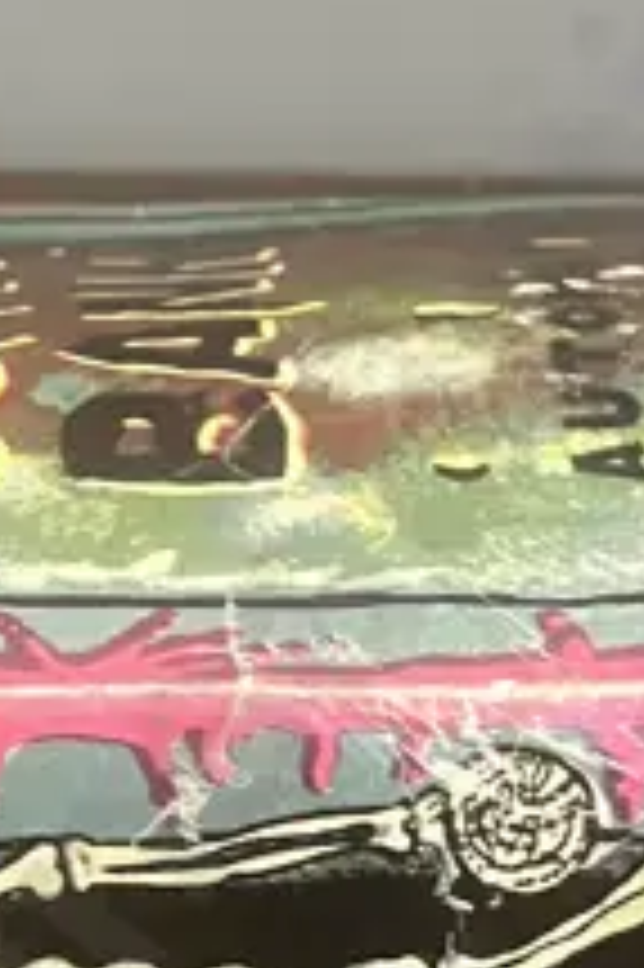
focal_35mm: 139
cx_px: 185
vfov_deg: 14.7
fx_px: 3736
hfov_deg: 9.8
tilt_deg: -26.0
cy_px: 788
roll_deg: -1.6
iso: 200
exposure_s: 1/50
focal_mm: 3.99
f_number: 1.8
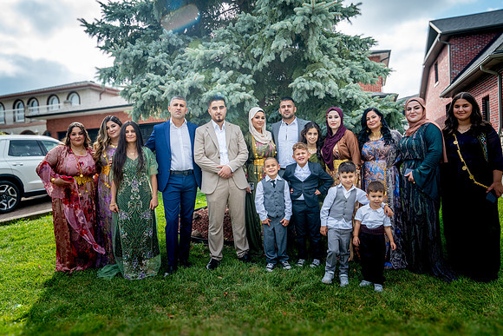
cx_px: 252
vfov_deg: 51.3
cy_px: 168
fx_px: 349
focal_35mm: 25
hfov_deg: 71.5
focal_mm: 25
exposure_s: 1/320
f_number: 7.1
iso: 320
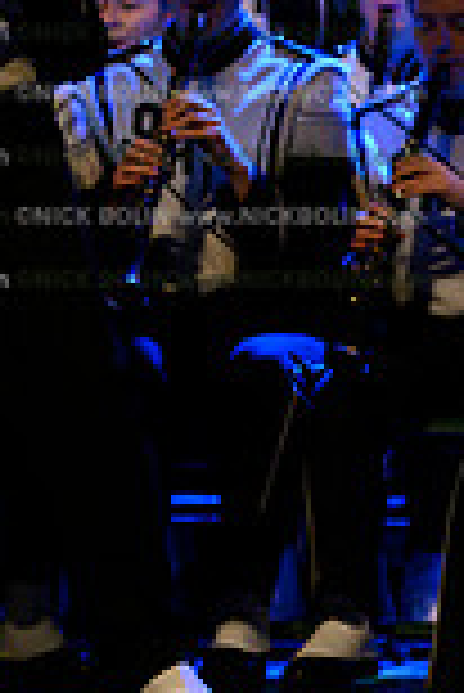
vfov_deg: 2.3
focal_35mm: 877
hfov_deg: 1.6
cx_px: -198
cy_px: -153
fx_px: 16916
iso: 5000
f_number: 4
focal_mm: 300
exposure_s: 1/500
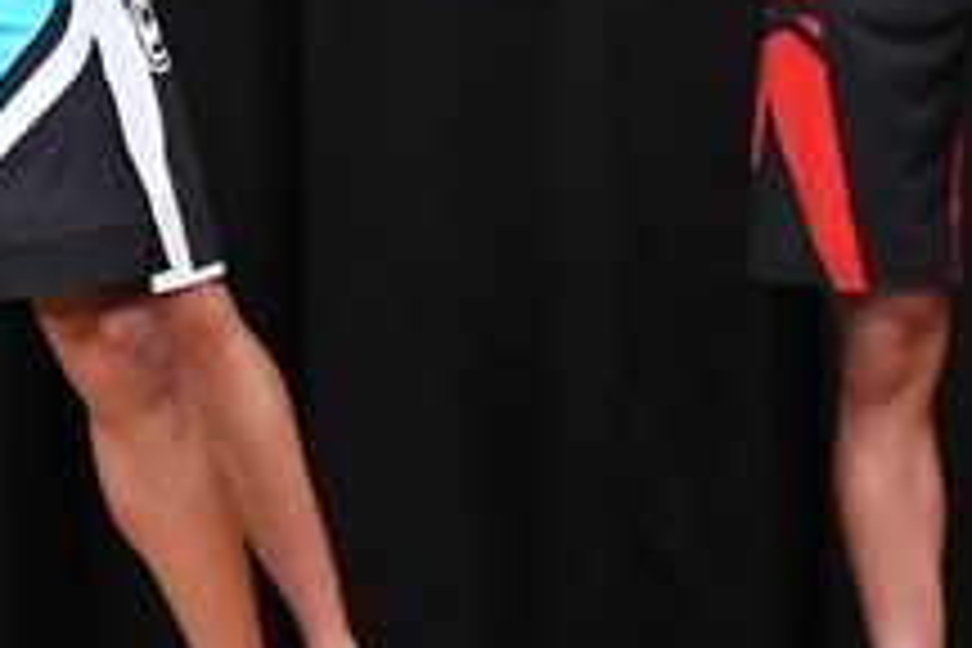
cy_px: -54
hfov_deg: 2.6
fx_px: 21760
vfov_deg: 1.7
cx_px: -497
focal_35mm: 806
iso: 8000
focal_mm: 150
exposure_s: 1/400
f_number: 5.6
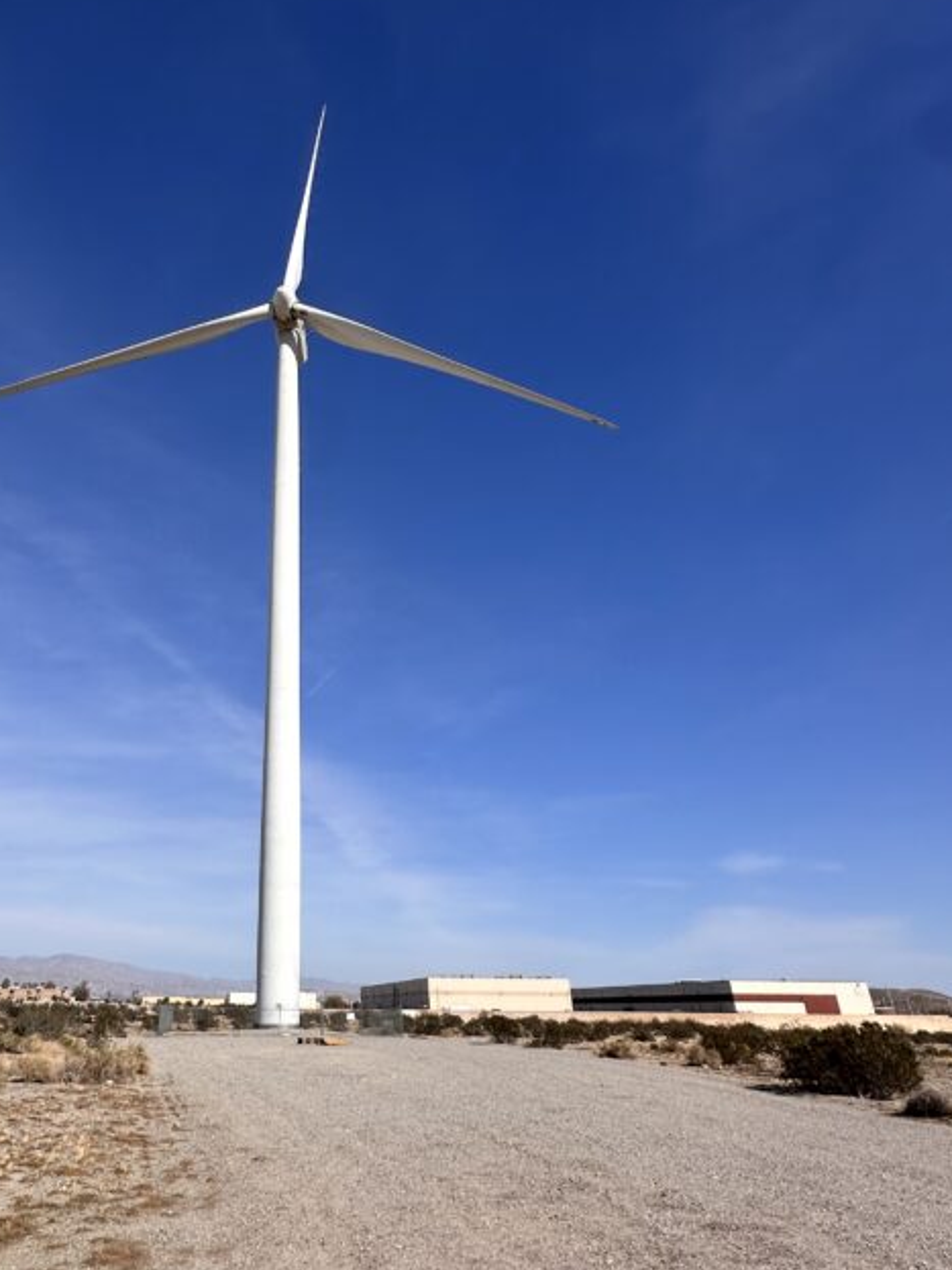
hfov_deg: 57.2
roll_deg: -1.4
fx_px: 844
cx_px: 294
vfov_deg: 73.3
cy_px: 524
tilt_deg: +31.7
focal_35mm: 23
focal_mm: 2.22
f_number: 2.2
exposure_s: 1/3401
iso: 50
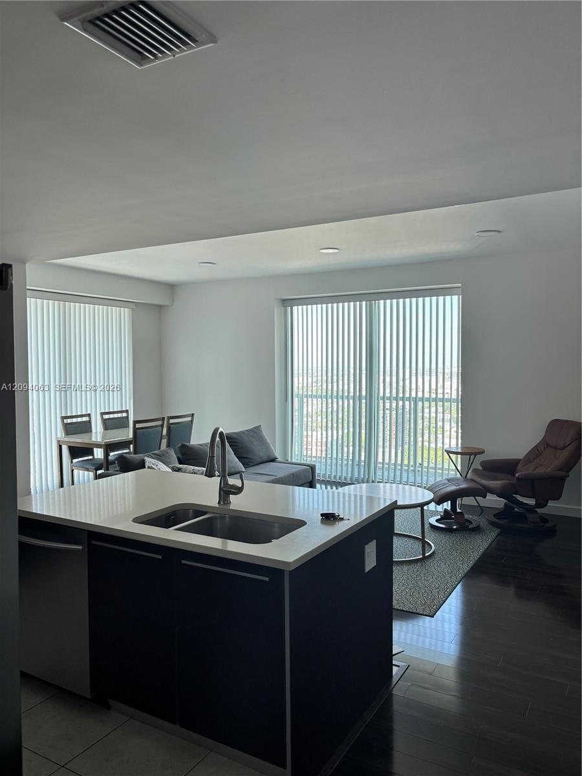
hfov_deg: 53.1
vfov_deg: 67.3
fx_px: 583
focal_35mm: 26
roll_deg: -0.3
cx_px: 291
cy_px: 388
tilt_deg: -3.5
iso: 32
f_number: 1.6
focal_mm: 5.96
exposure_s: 1/127
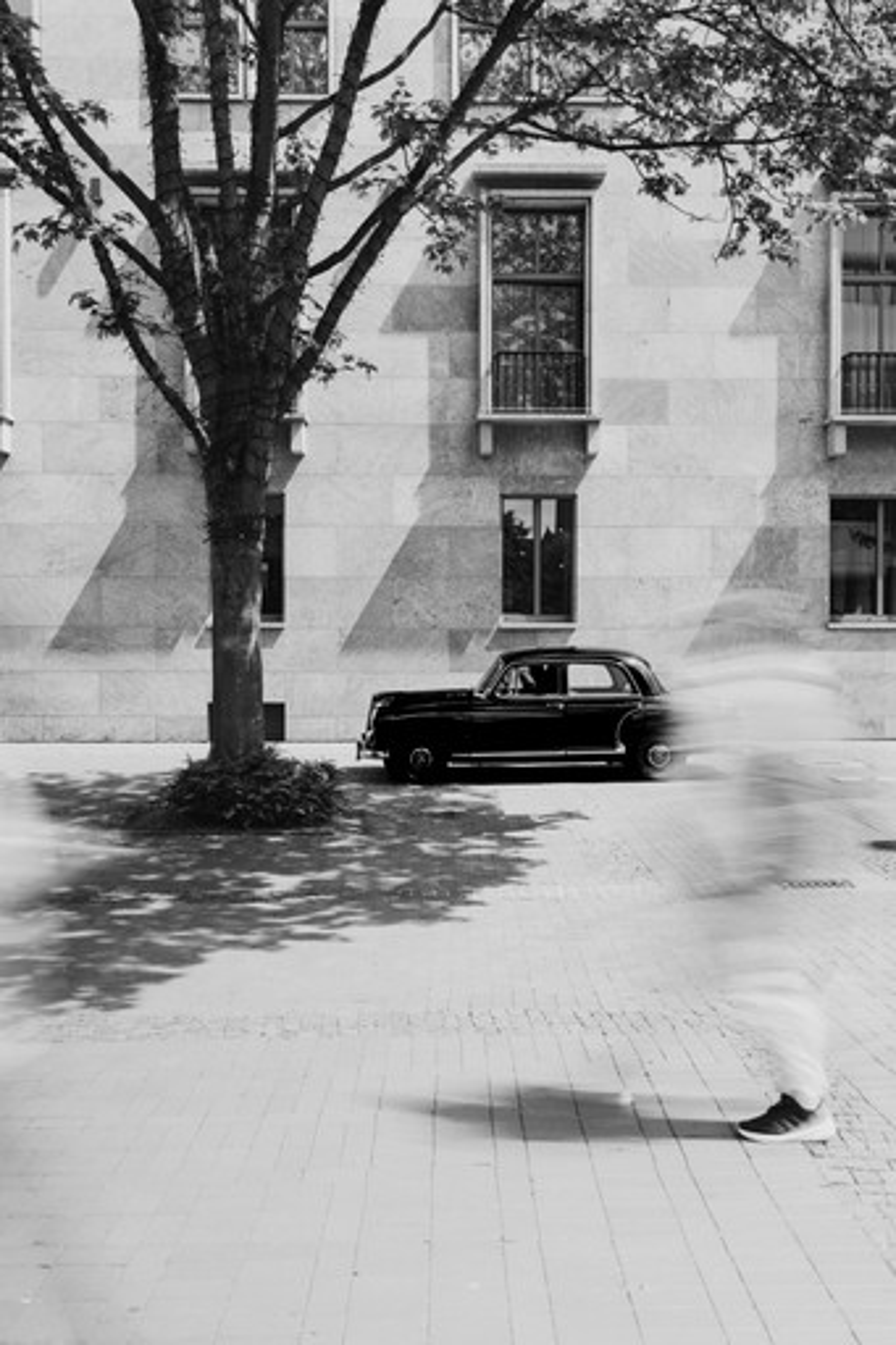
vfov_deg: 54.4
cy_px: 672
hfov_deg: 37.8
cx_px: 448
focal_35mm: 35
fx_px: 1307
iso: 100
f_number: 8
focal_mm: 35
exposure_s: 1/2.5
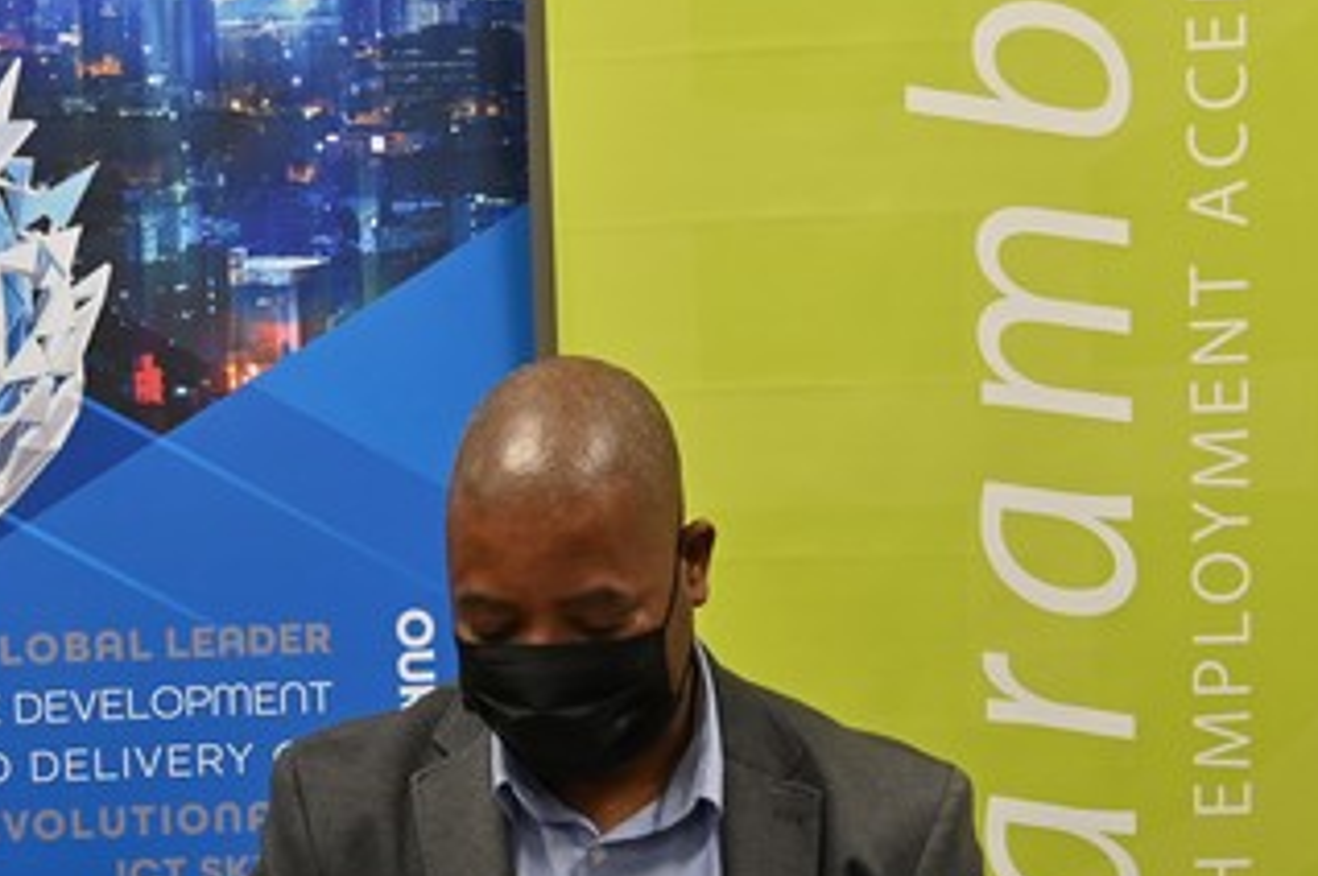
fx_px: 3621
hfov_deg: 20.3
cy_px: 653
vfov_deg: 13.7
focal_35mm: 99
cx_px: 153
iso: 400
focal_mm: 35
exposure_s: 1/40
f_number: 4
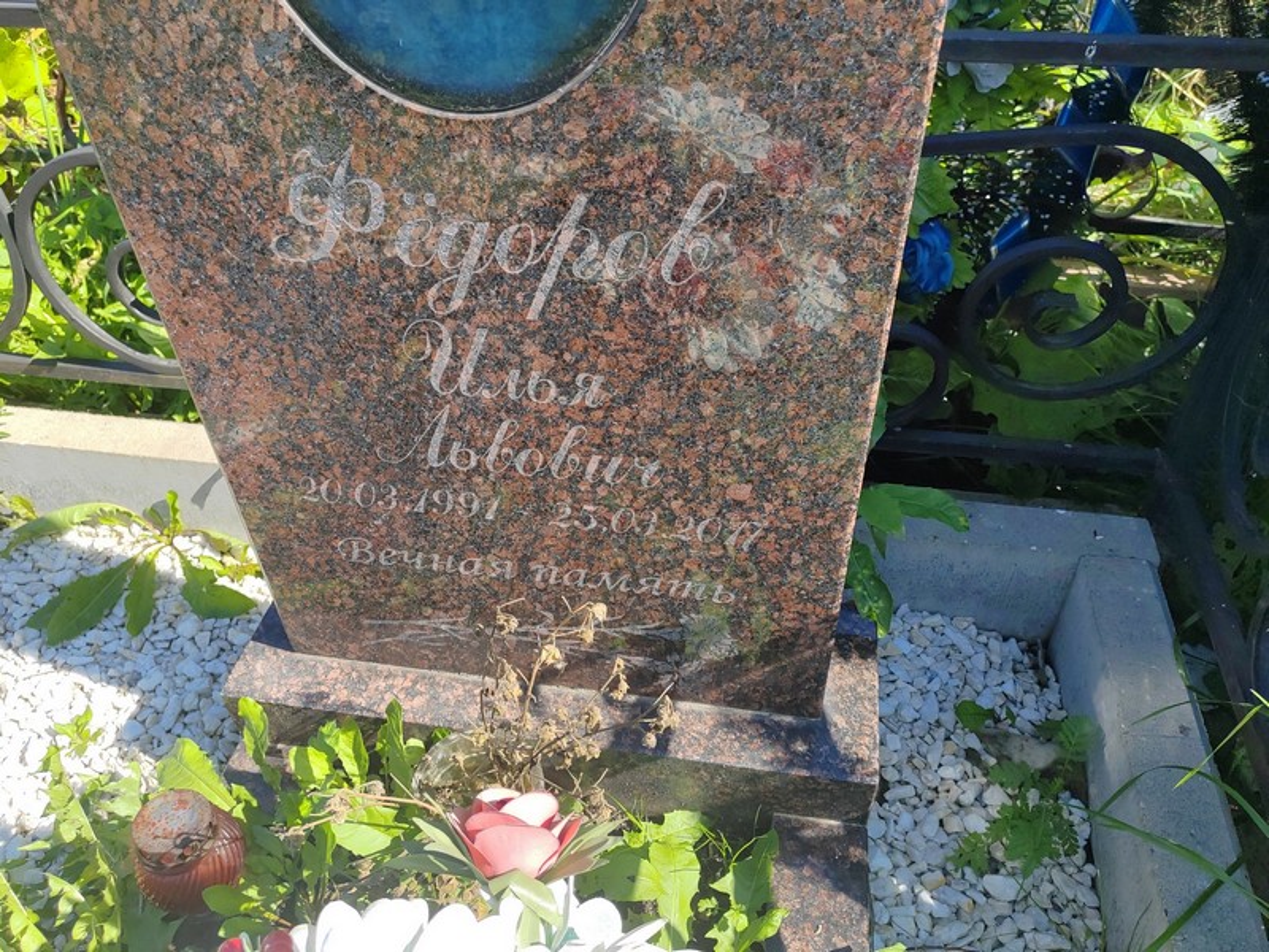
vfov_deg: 51.4
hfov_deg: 65.3
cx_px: 634
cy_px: 476
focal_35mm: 27
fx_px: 990
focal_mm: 5.52
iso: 100
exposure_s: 1/980
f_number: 1.9
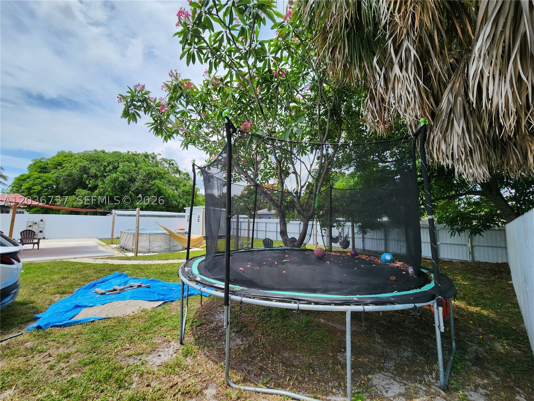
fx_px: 201
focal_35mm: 13
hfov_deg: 106.2
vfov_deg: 89.9
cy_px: 200
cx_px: 267
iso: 50
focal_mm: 2.2
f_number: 2.2
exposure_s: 1/1148
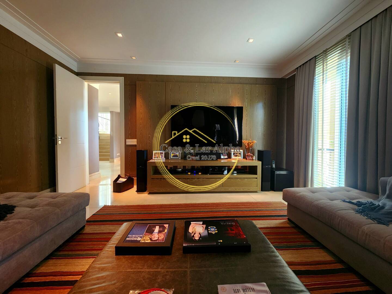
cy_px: 147
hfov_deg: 106.2
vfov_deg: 89.9
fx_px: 147
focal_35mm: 13
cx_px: 196
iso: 400
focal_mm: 2.2
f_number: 2.2
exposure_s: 1/40
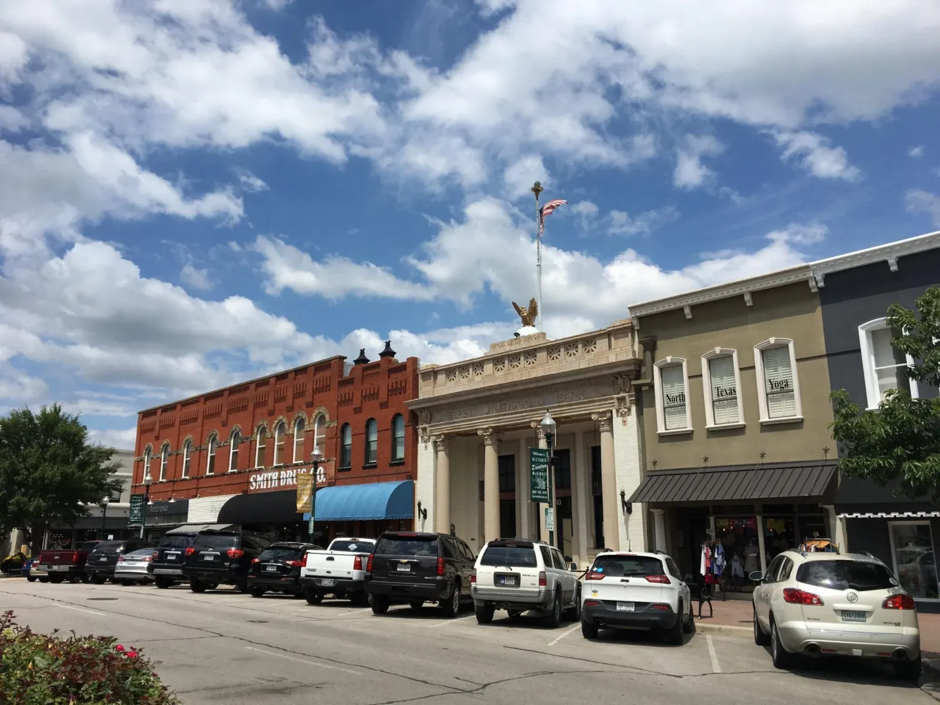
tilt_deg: +14.1
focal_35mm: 29
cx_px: 470
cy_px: 352
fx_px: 787
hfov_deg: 61.7
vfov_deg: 48.2
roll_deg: +0.5
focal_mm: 4.15
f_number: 2.2
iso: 25
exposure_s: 1/3205
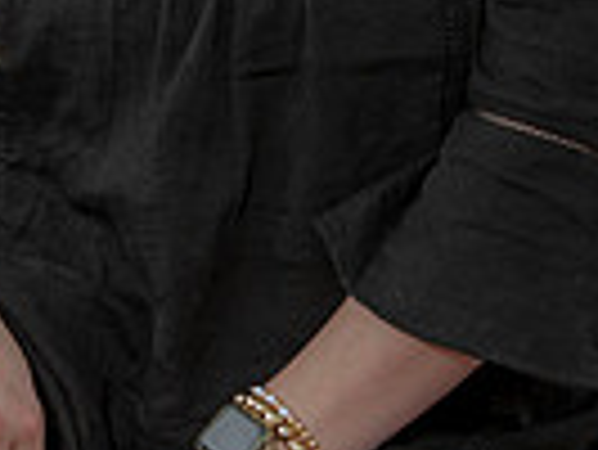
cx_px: 45
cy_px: -238
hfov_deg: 4.2
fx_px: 8109
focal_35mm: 469
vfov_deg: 3.2
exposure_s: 1/200
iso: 160
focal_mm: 112
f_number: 5
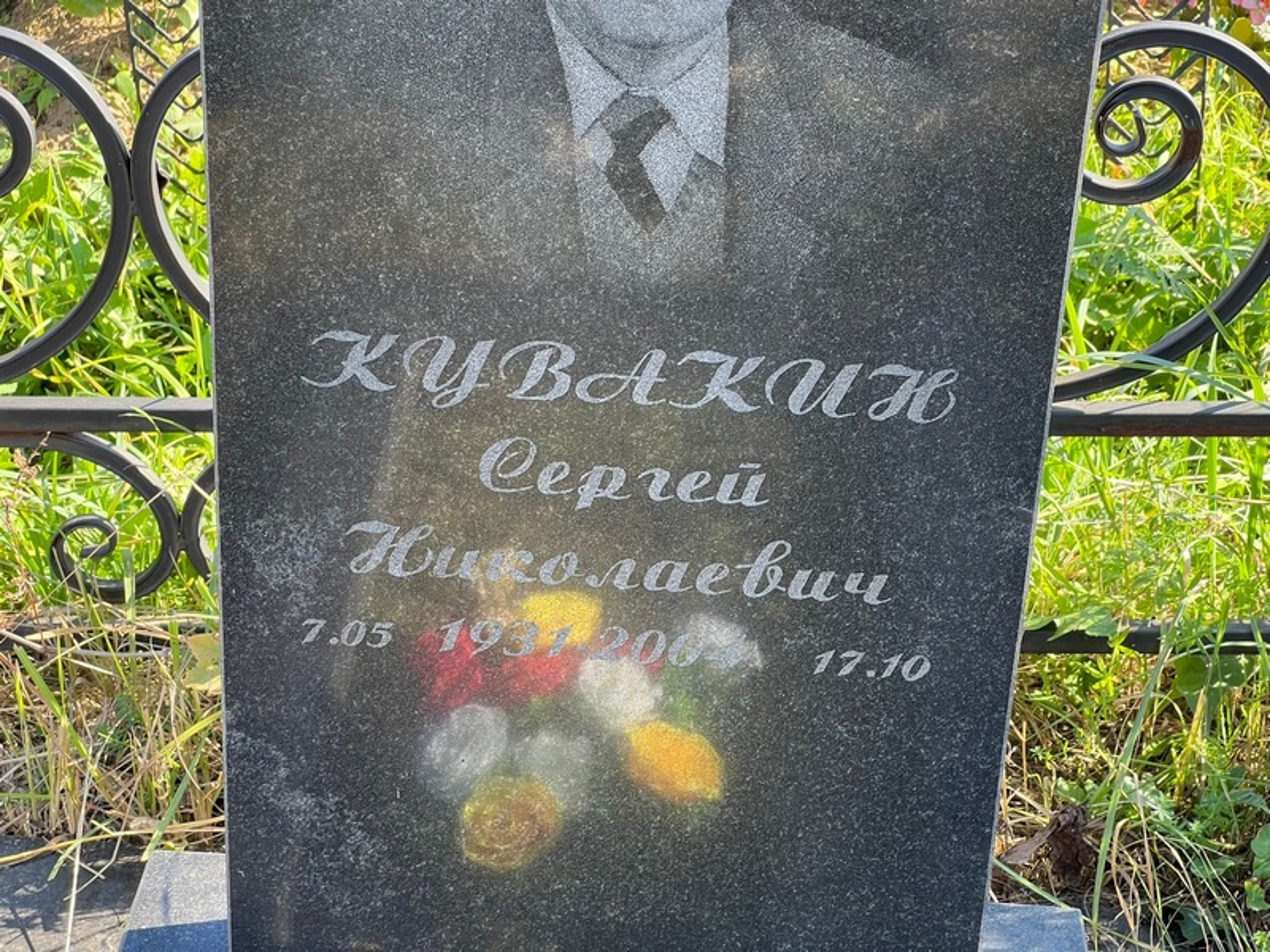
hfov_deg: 25.3
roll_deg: +2.6
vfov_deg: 19.1
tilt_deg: -31.3
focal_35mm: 77
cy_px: 476
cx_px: 635
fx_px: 2825
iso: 50
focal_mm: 9
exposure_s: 1/99
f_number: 2.8
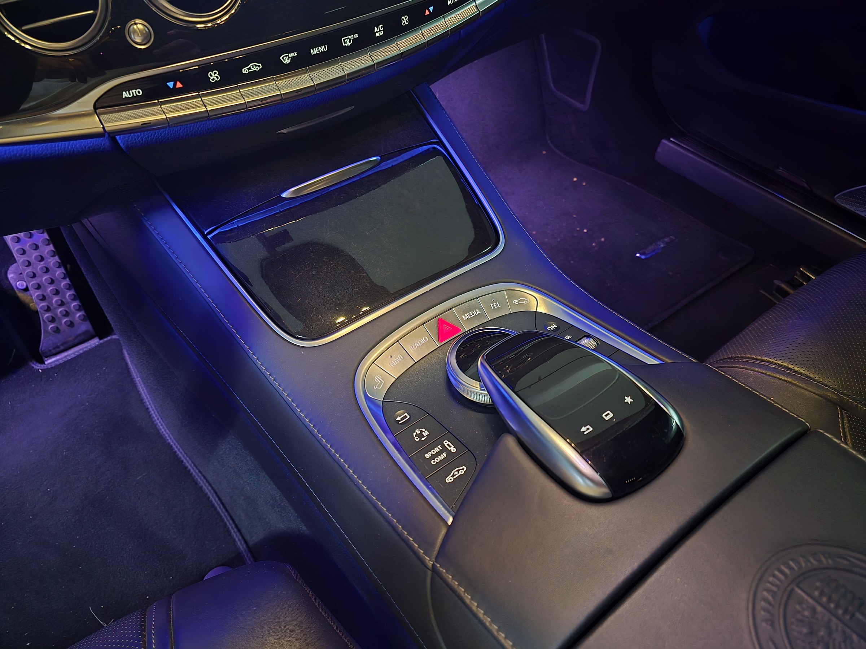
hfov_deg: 73.9
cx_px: 433
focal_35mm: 23
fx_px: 575
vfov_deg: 58.9
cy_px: 324
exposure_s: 1/17.2
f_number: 1.7
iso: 2500
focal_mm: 6.3
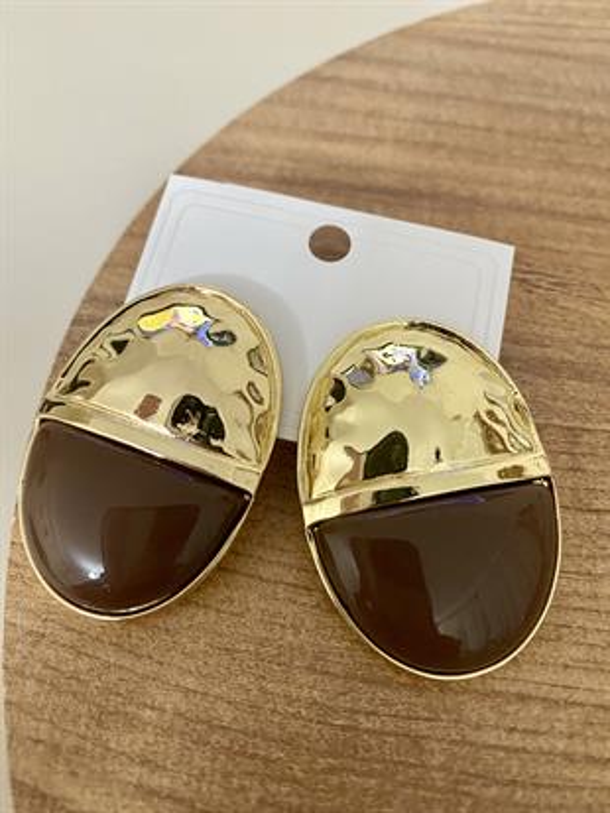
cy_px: 406
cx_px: 305
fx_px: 587
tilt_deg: -57.9
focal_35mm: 25
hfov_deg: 54.9
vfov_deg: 69.4
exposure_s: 1/33
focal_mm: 4.25
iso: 500
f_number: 1.8
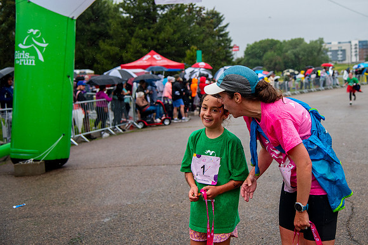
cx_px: 223
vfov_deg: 25.3
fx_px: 544
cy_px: 97
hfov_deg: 37.2
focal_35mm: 53
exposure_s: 1/2500
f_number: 4
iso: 1600
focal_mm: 44
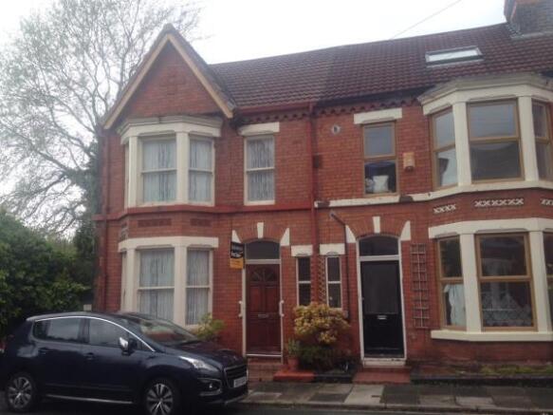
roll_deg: +1.7
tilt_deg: +8.9
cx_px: 276
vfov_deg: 40.7
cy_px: 208
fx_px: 559
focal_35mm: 35
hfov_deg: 52.6
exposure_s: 1/480
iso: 50
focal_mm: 4.28
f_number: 2.4
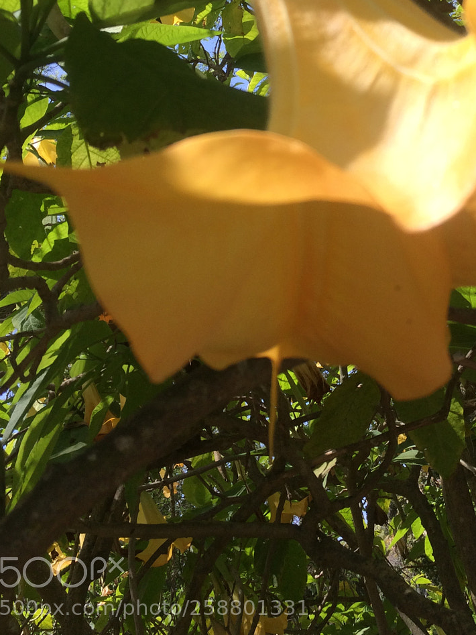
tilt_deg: +27.1
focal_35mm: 49
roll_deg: +25.0
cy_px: 124
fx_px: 899
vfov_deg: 37.5
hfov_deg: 29.2
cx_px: 360
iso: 32
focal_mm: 4.15
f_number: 2.2
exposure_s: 1/1109
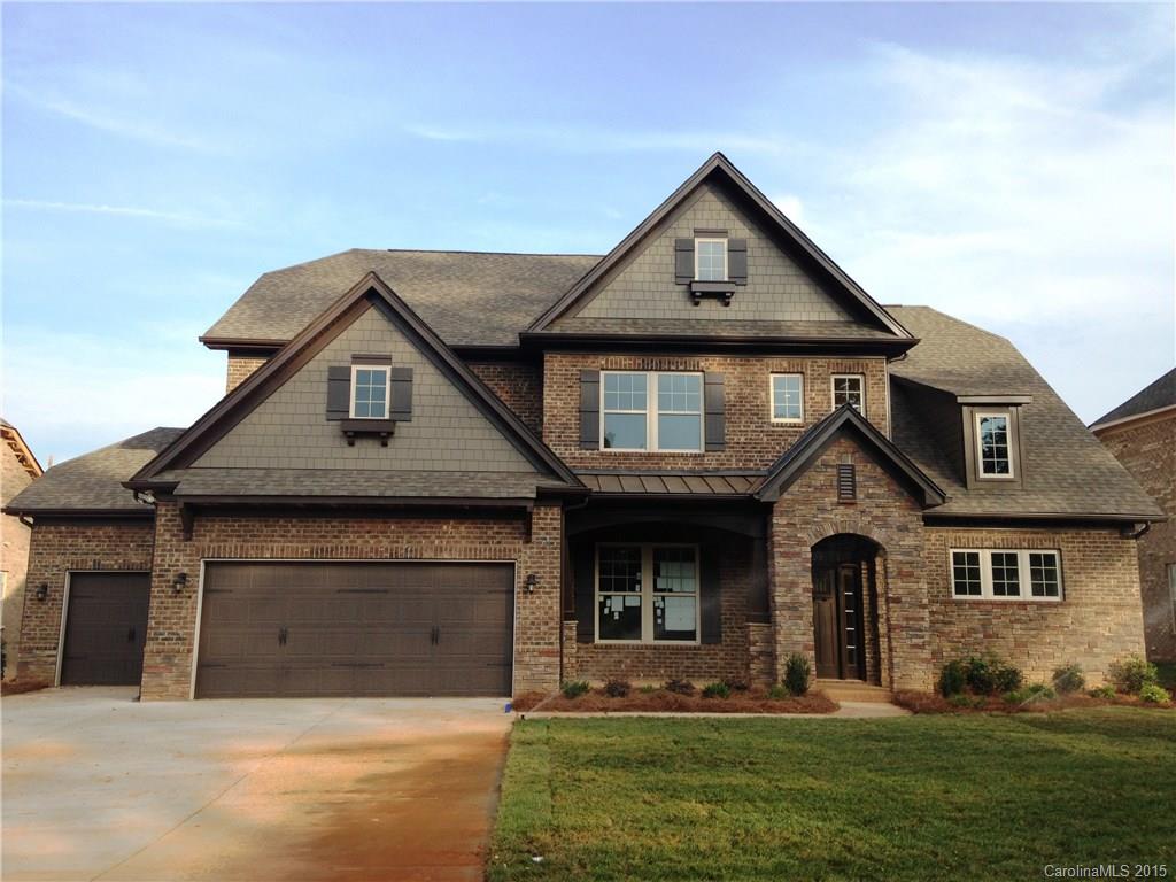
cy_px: 441
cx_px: 588
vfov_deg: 42.9
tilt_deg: +8.8
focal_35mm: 33
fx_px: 1121
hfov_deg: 55.4
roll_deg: -1.1
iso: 50
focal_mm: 4.12
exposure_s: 1/459
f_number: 2.4
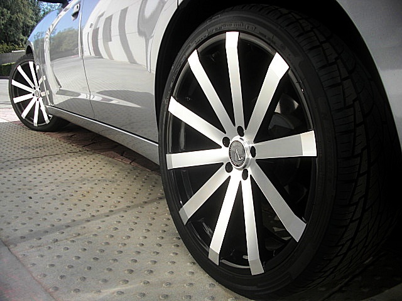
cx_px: 201
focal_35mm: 36
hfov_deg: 51.4
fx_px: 418
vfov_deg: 39.7
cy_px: 150
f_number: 2.8
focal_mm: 6.3
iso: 50
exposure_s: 1/400
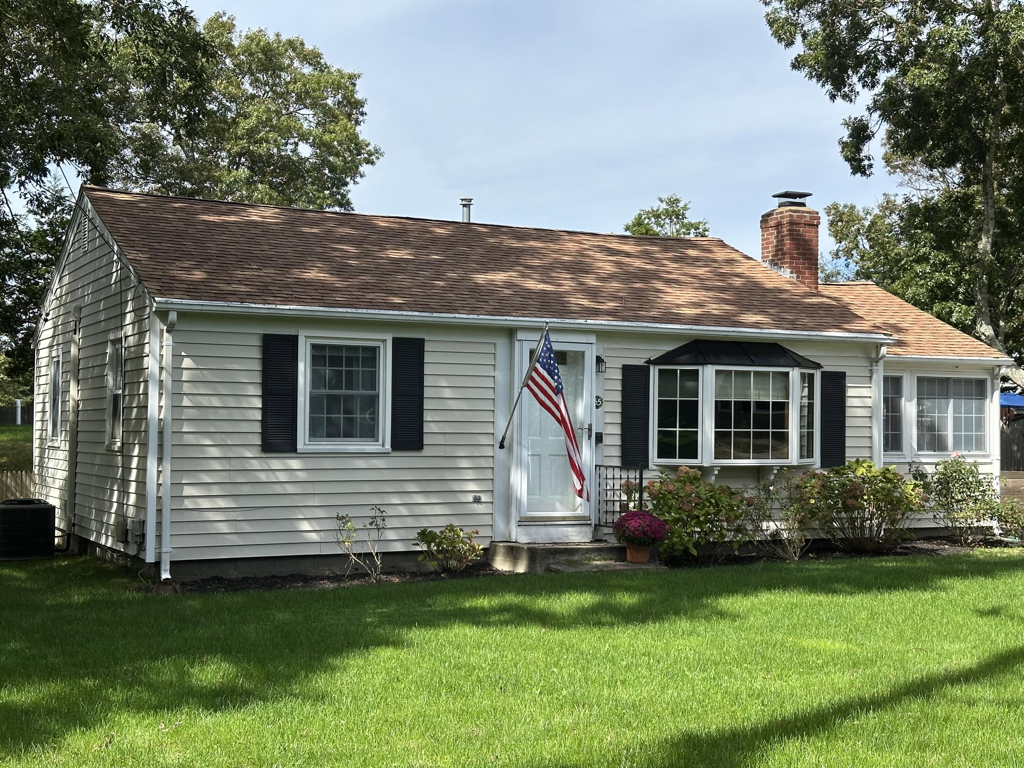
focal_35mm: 48
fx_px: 1420
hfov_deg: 39.7
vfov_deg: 30.3
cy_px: 384
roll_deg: -0.6
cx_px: 512
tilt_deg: +1.9
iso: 64
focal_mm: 6.86
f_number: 1.78
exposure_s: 1/2203
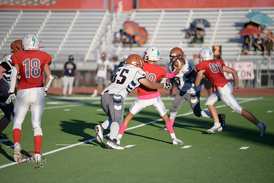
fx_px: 1523
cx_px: 137
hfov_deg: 10.3
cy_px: 92
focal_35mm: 200
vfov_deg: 6.9
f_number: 2.8
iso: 280
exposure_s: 1/5000
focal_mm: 200
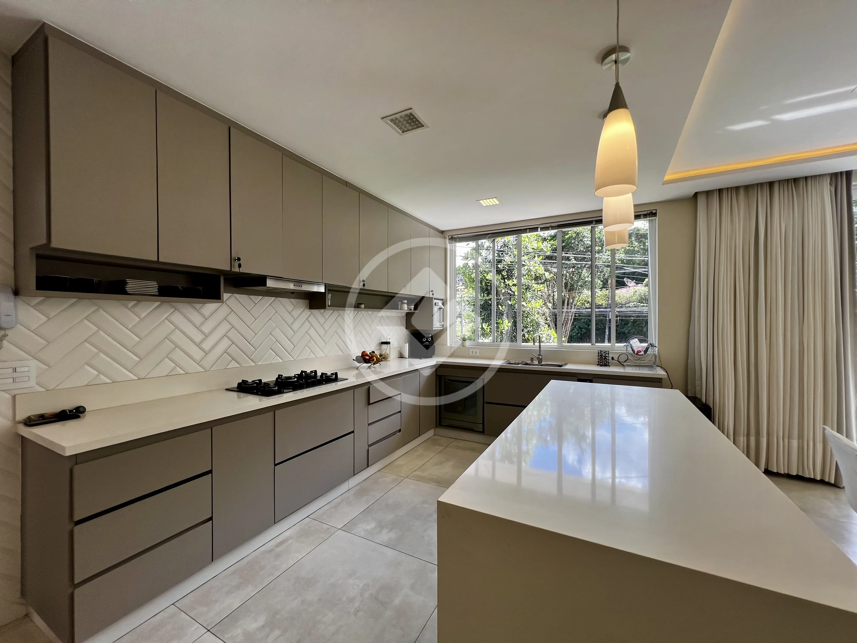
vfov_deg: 89.9
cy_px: 322
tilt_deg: +0.1
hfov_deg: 106.2
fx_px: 322
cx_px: 428
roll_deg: +0.2
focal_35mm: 13
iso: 32
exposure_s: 1/120
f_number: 1.8
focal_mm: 1.57
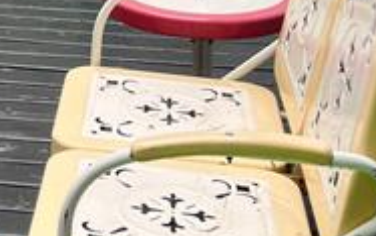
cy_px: -224
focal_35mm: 113
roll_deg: +0.7
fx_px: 1158
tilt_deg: -5.0
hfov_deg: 18.0
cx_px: 0
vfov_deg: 10.7
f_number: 1.5
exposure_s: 1/374
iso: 50
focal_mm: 5.7
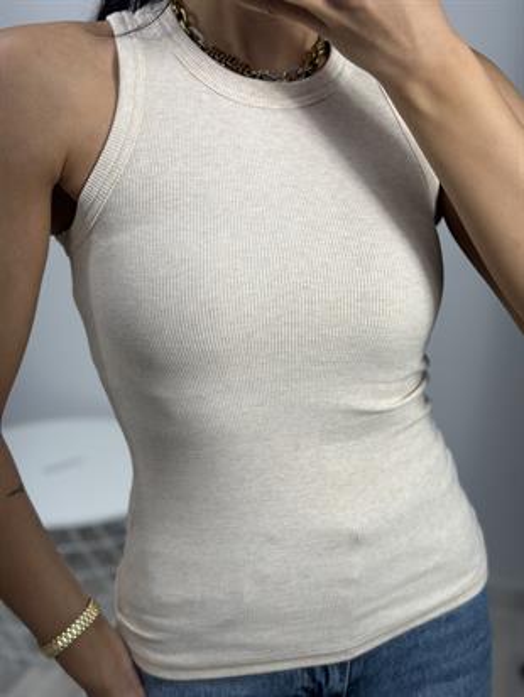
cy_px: 348
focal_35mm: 48
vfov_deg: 39.6
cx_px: 262
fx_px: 968
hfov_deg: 30.3
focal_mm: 6.86
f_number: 1.78
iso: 64
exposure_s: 1/120
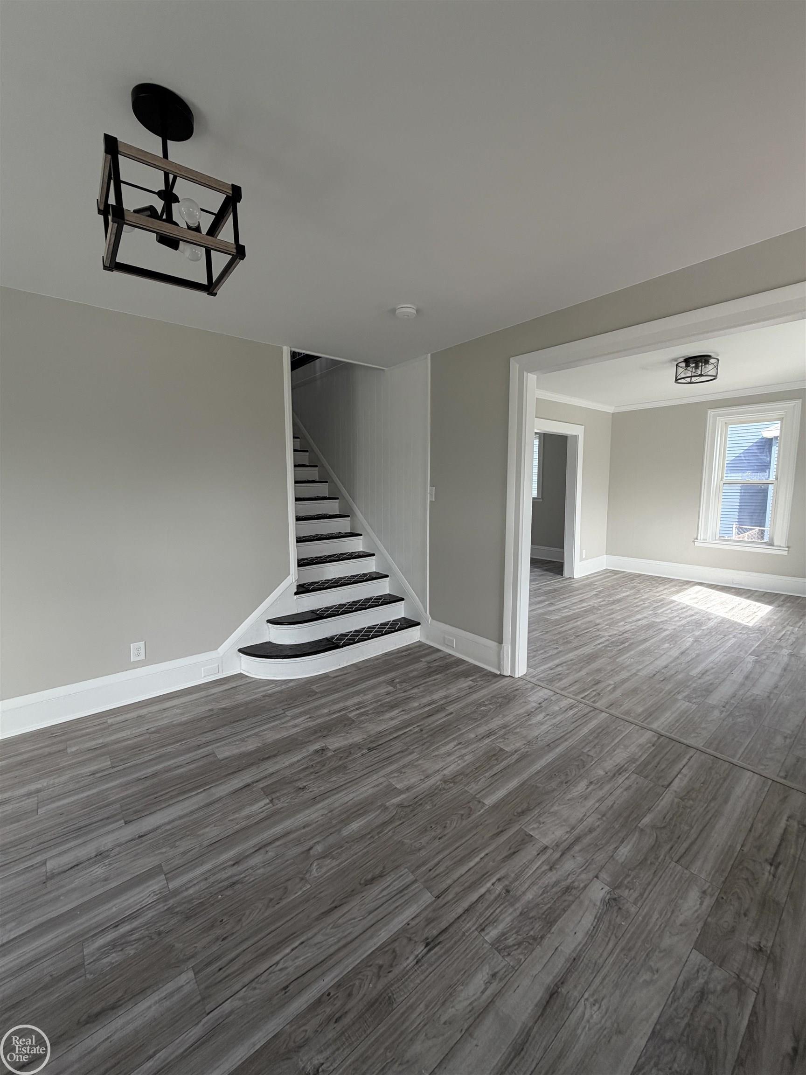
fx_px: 435
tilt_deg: -6.2
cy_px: 538
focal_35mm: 14
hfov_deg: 85.7
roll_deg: -0.2
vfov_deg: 102.1
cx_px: 403
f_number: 2.2
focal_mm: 2.22
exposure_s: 1/121
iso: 64
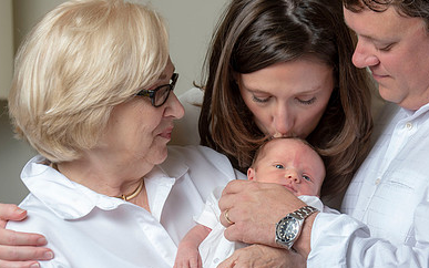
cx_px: 337
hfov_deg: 9.8
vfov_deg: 6.1
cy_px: 223
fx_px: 2502
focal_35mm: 214
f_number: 5.6
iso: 125
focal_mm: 116
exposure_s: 1/160
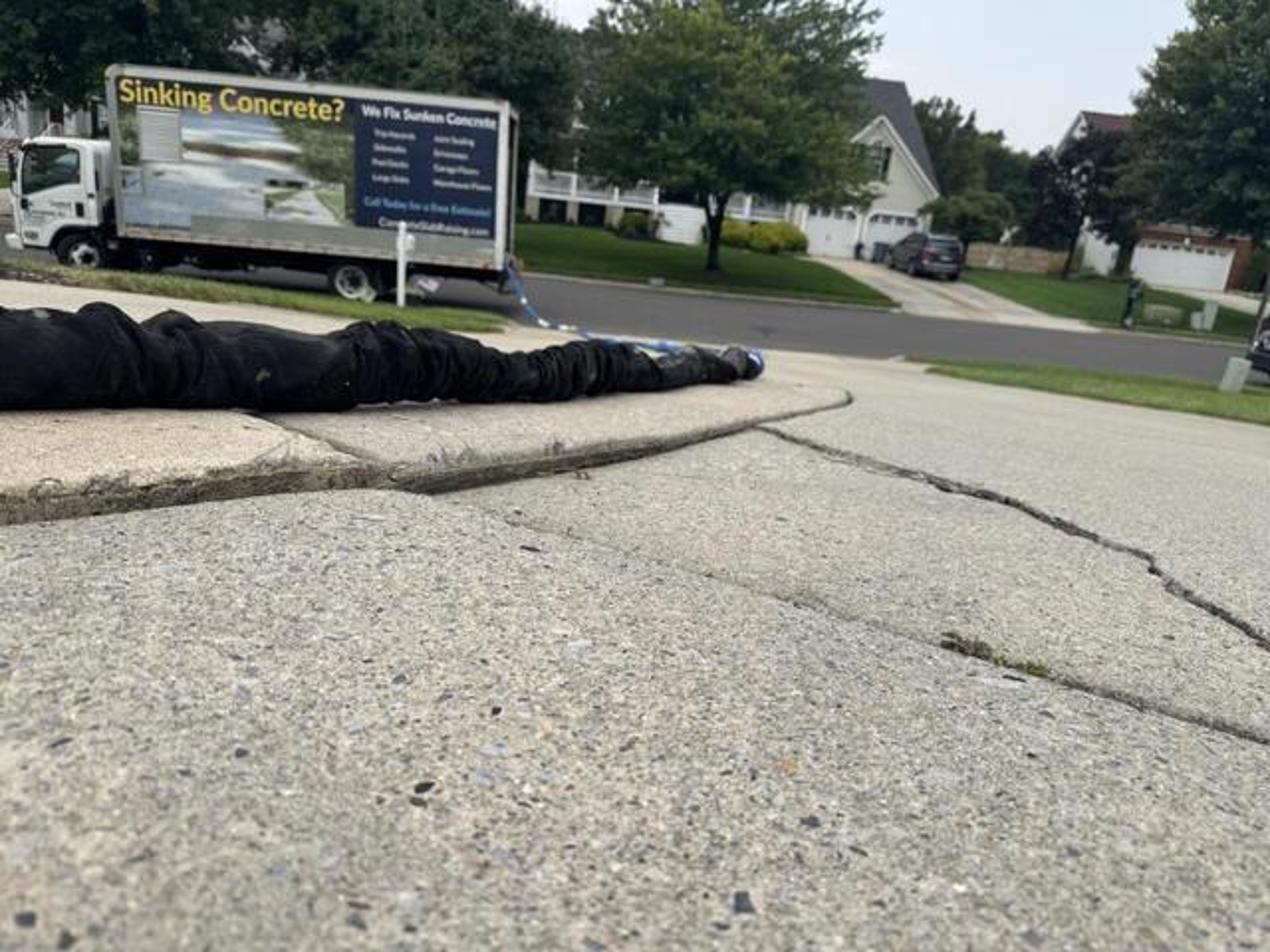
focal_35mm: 24
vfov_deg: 56.8
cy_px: 476
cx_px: 635
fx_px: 881
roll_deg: -6.1
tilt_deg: -14.3
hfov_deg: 71.6
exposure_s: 1/2959
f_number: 1.78
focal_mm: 6.76
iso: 80
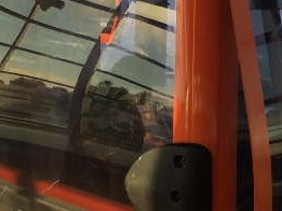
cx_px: 175
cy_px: 166
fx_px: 725
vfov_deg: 16.5
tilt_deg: -12.1
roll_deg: -3.1
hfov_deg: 22.0
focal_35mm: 89
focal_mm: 4.15
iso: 32
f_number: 2.2
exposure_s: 1/176
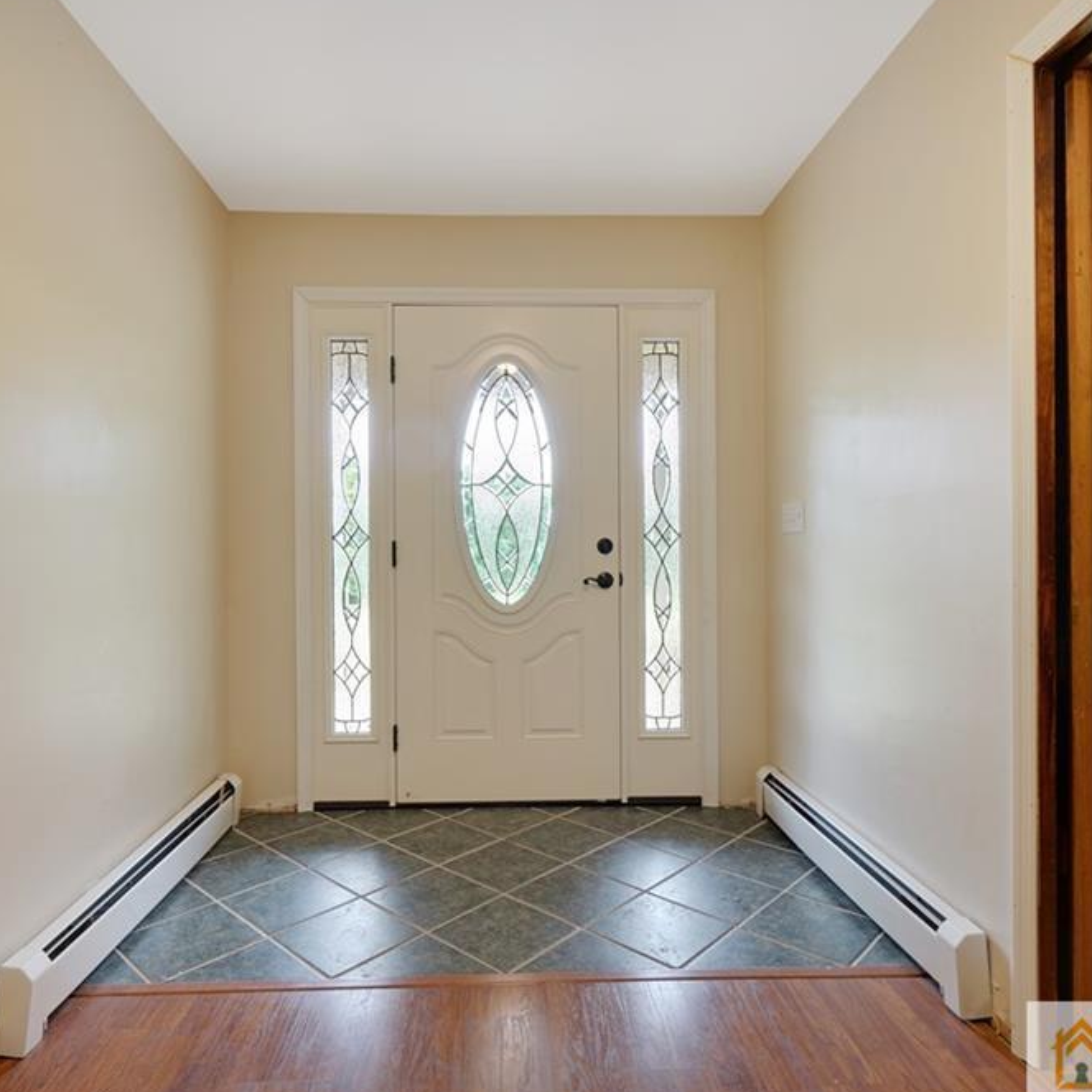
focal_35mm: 21
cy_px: 544
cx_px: 519
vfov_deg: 72.1
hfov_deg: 72.1
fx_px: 749
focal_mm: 16
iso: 100
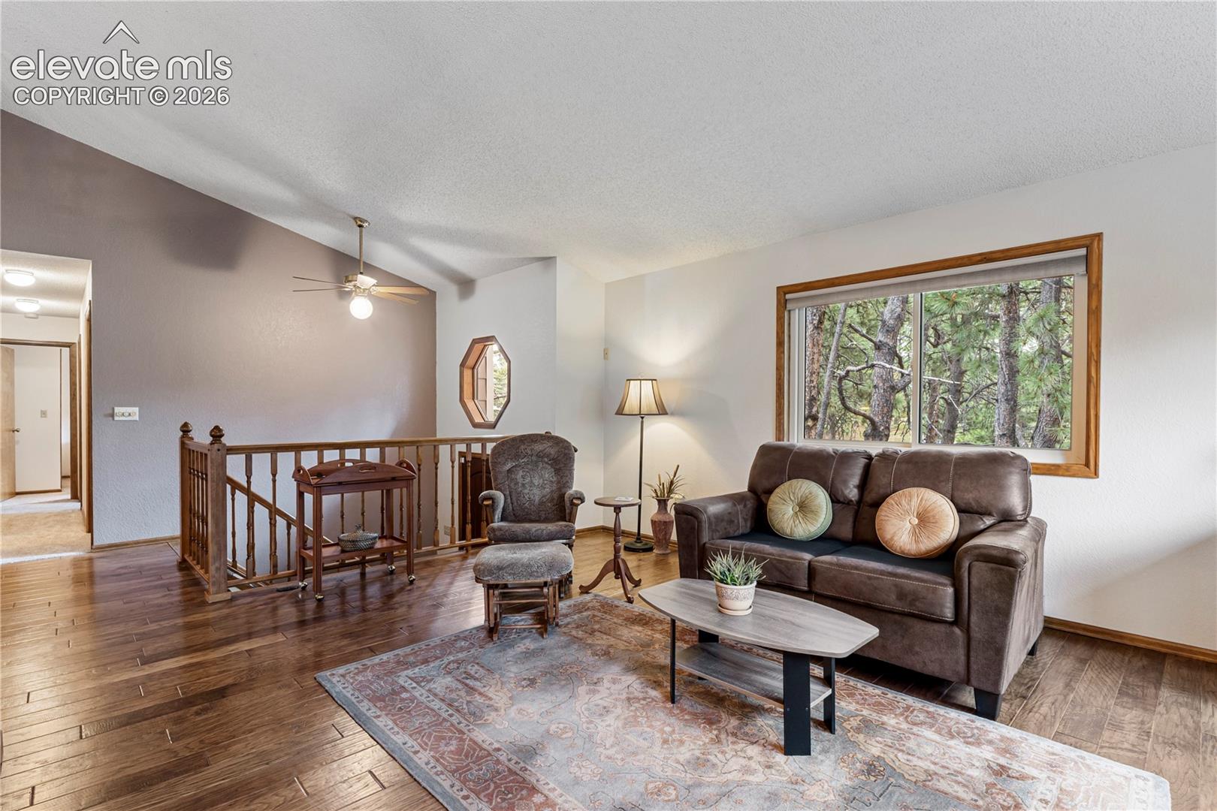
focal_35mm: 17
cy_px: 406
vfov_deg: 71.6
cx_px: 608
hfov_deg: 94.5
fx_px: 563
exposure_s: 3.2
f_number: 8
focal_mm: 11.1
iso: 160
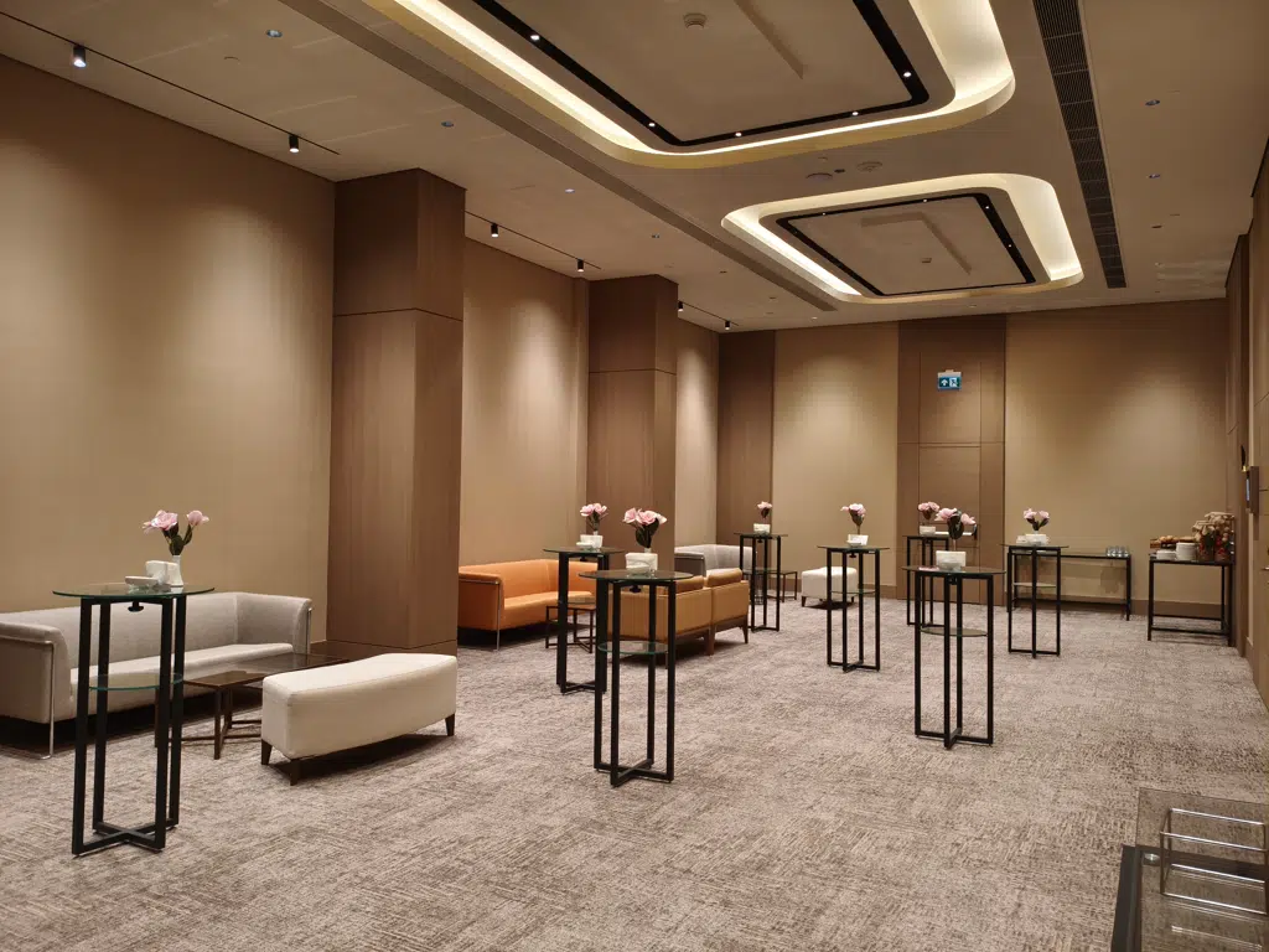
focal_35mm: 26
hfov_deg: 67.3
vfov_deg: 53.1
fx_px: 953
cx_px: 634
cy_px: 476
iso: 500
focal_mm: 4.94
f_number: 1.5
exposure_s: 1/50
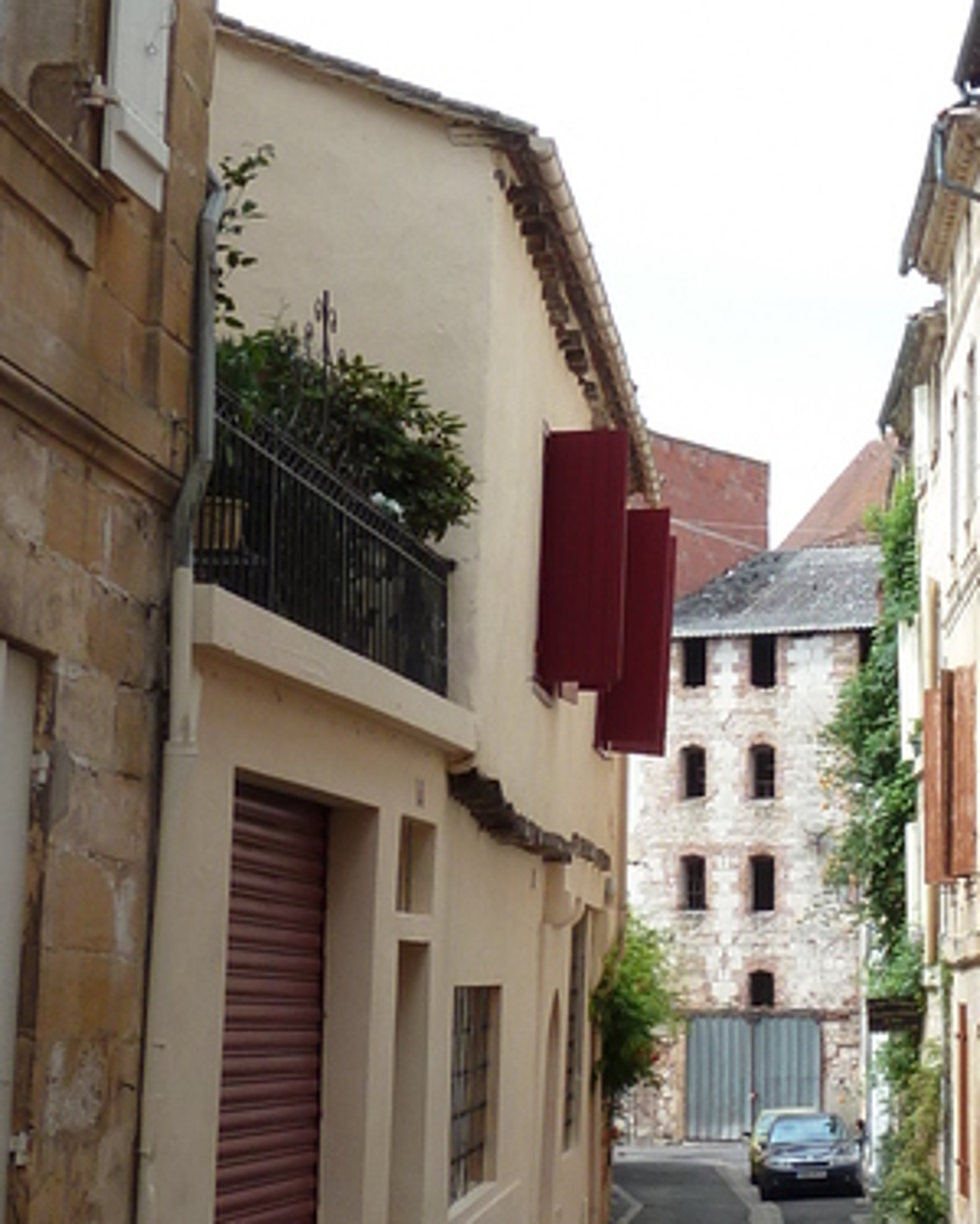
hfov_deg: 19.4
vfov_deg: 24.4
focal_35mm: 78
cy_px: 561
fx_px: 2828
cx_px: 817
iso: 80
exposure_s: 1/400
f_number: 4
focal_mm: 4.1
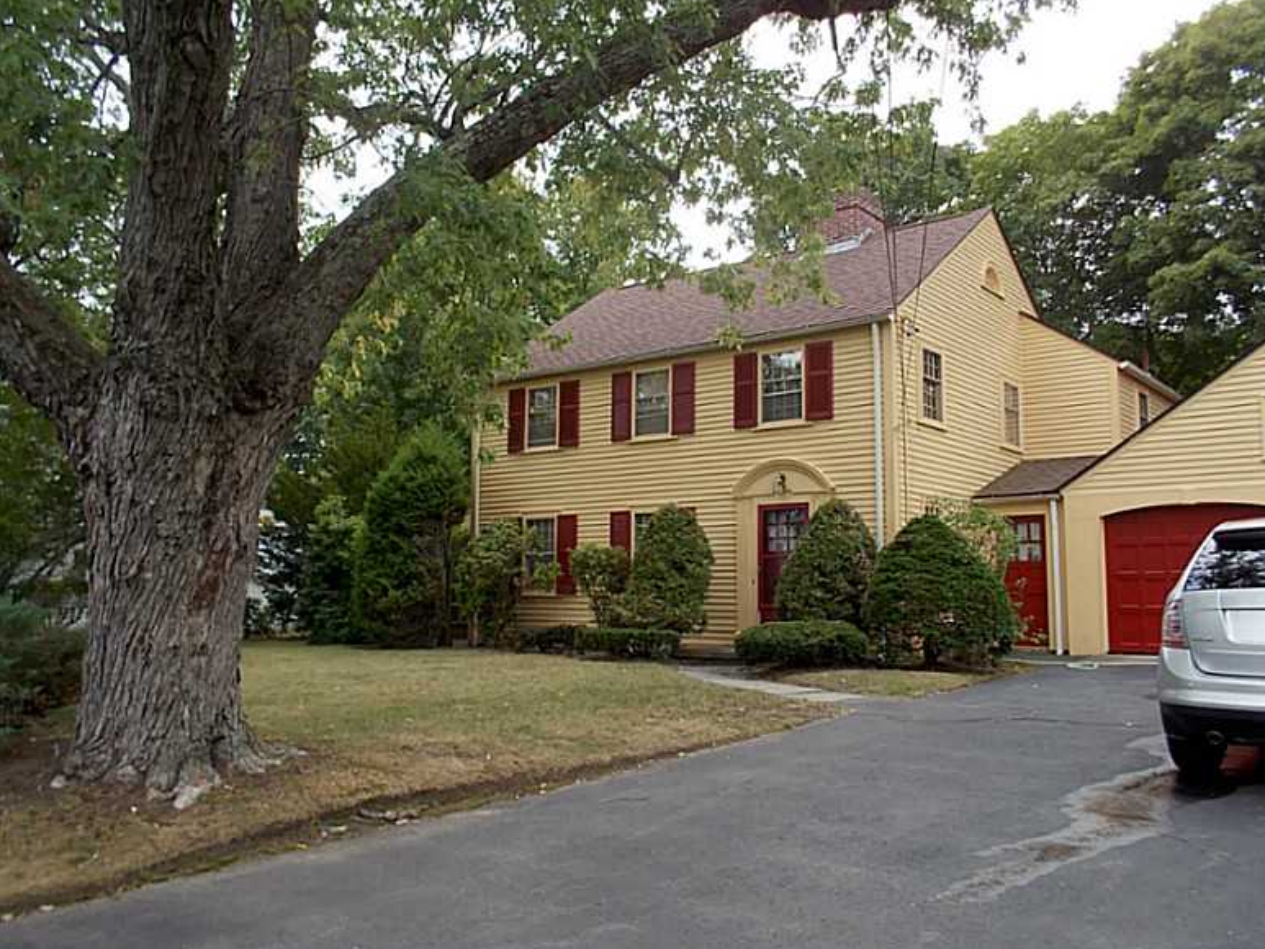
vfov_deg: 46.8
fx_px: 1096
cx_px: 651
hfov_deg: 59.9
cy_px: 465
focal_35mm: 30
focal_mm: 4.1
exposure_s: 1/125
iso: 80
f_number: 3.3
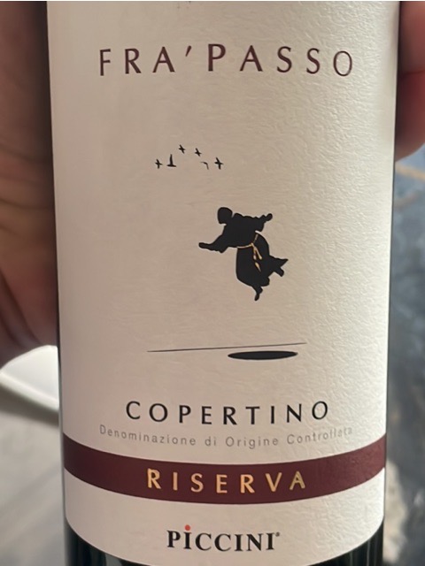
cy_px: 283
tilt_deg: -64.2
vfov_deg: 32.7
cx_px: 212
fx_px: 966
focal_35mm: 59
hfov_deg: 24.8
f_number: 1.6
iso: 320
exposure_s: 1/40
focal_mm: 4.2
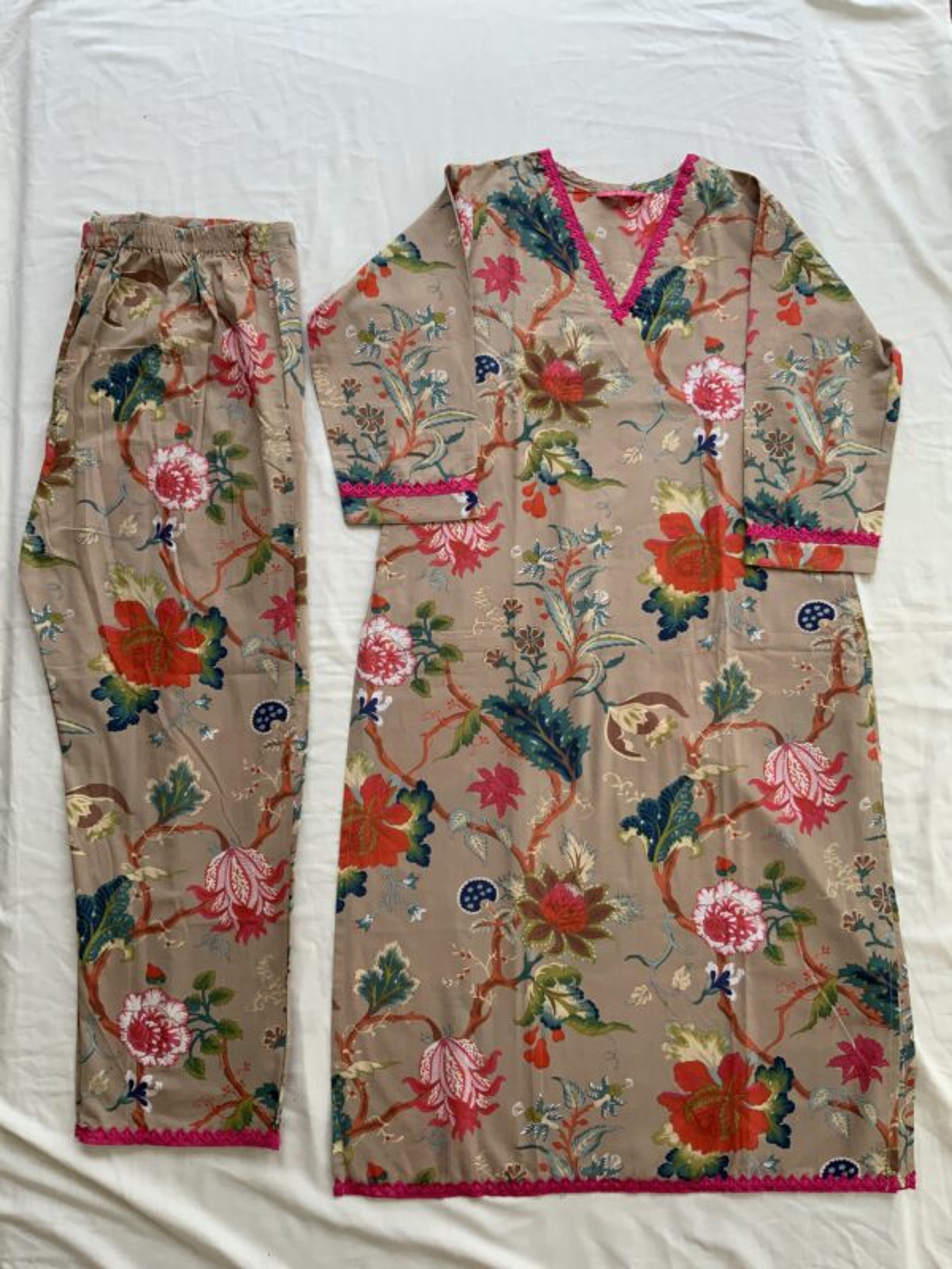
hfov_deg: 48.2
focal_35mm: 29
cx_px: 476
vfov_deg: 61.7
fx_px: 1063
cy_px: 634
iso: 16
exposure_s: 1/635
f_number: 1.8
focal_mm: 3
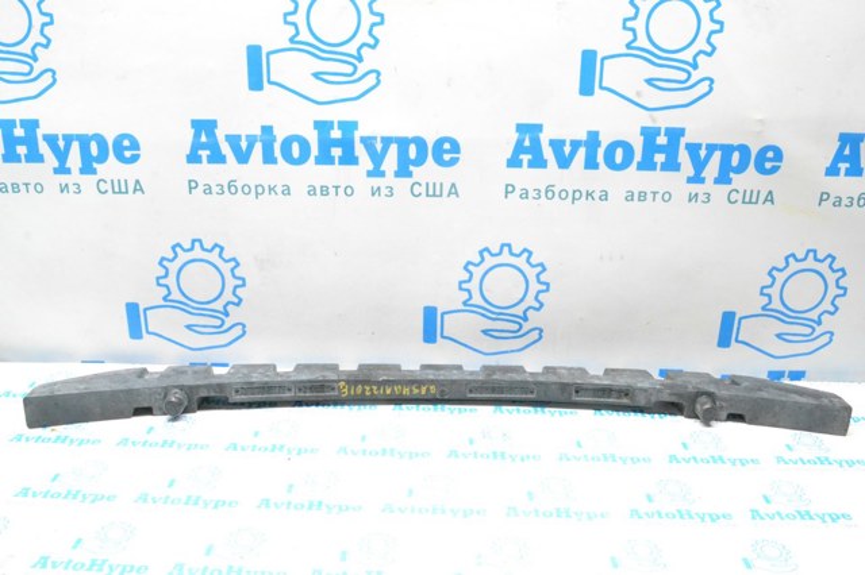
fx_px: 792
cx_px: 432
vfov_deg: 39.9
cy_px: 288
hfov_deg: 57.2
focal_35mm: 33
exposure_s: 1/50
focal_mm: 22
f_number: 13
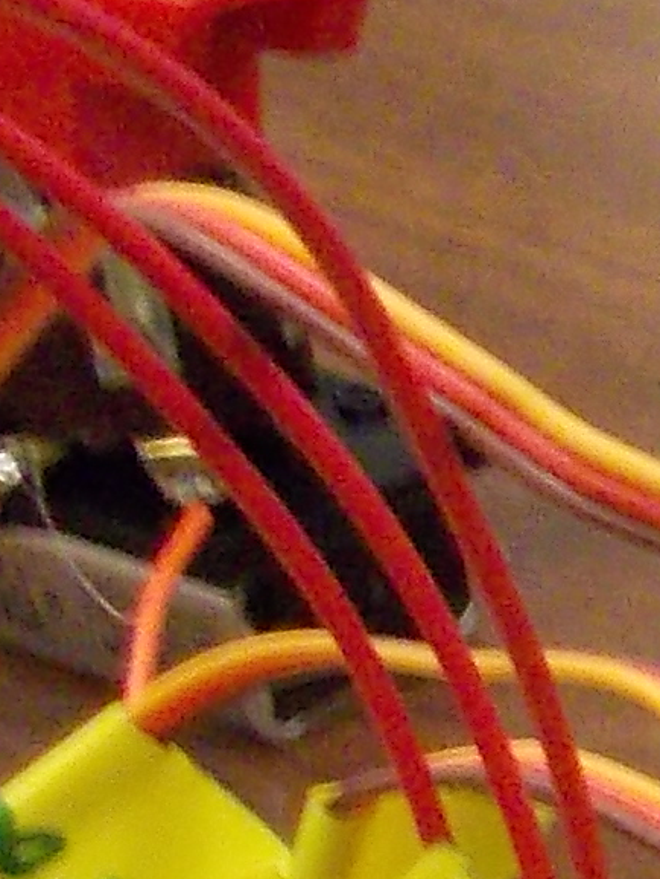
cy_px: 1233
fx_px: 4649
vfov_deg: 10.5
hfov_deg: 6.7
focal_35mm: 183
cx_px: 2435
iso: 320
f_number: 3.3
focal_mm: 4.1
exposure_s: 1/25
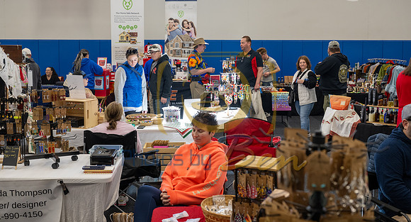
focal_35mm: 41
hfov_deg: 49.5
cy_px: 85
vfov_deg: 27.9
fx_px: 445
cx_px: 206
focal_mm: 39
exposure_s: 1/125
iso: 1250
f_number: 5.6
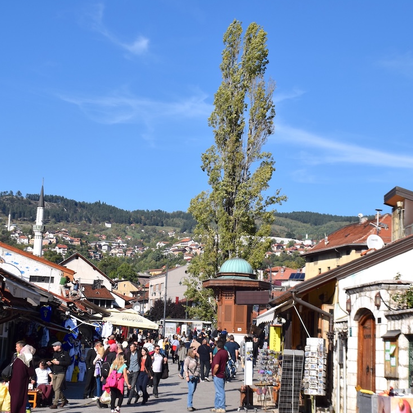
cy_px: 213
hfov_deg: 24.1
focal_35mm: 72
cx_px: 208
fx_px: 968
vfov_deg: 24.1
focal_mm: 35
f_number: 11
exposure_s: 1/500
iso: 200
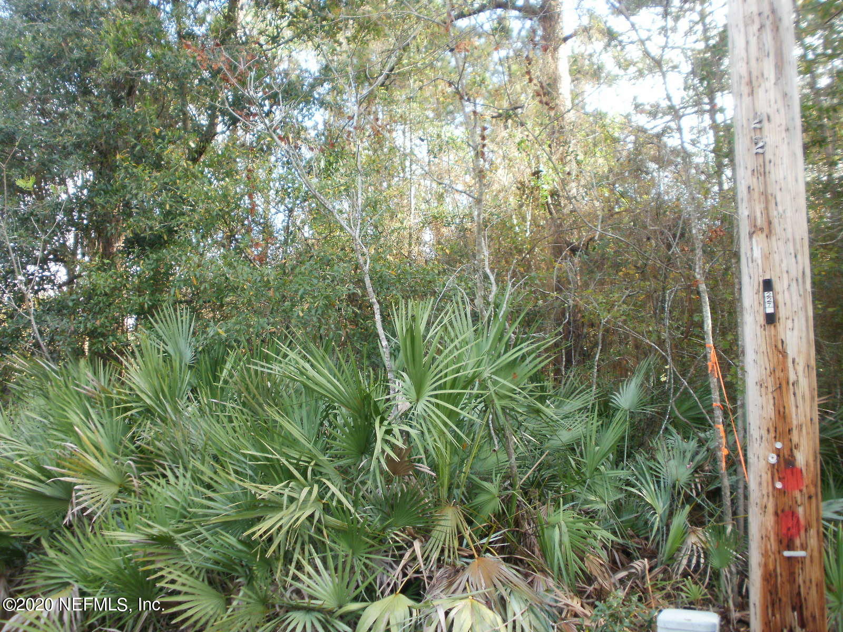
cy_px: 316
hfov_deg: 51.4
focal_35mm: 36
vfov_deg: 39.7
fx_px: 877
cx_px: 422
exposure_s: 1/50
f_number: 3.5
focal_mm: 6.3
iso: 100
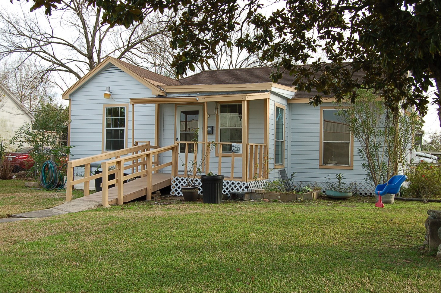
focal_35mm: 37
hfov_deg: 51.9
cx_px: 219
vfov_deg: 35.9
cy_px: 149
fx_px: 453
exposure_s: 1/160
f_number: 6.3
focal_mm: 24
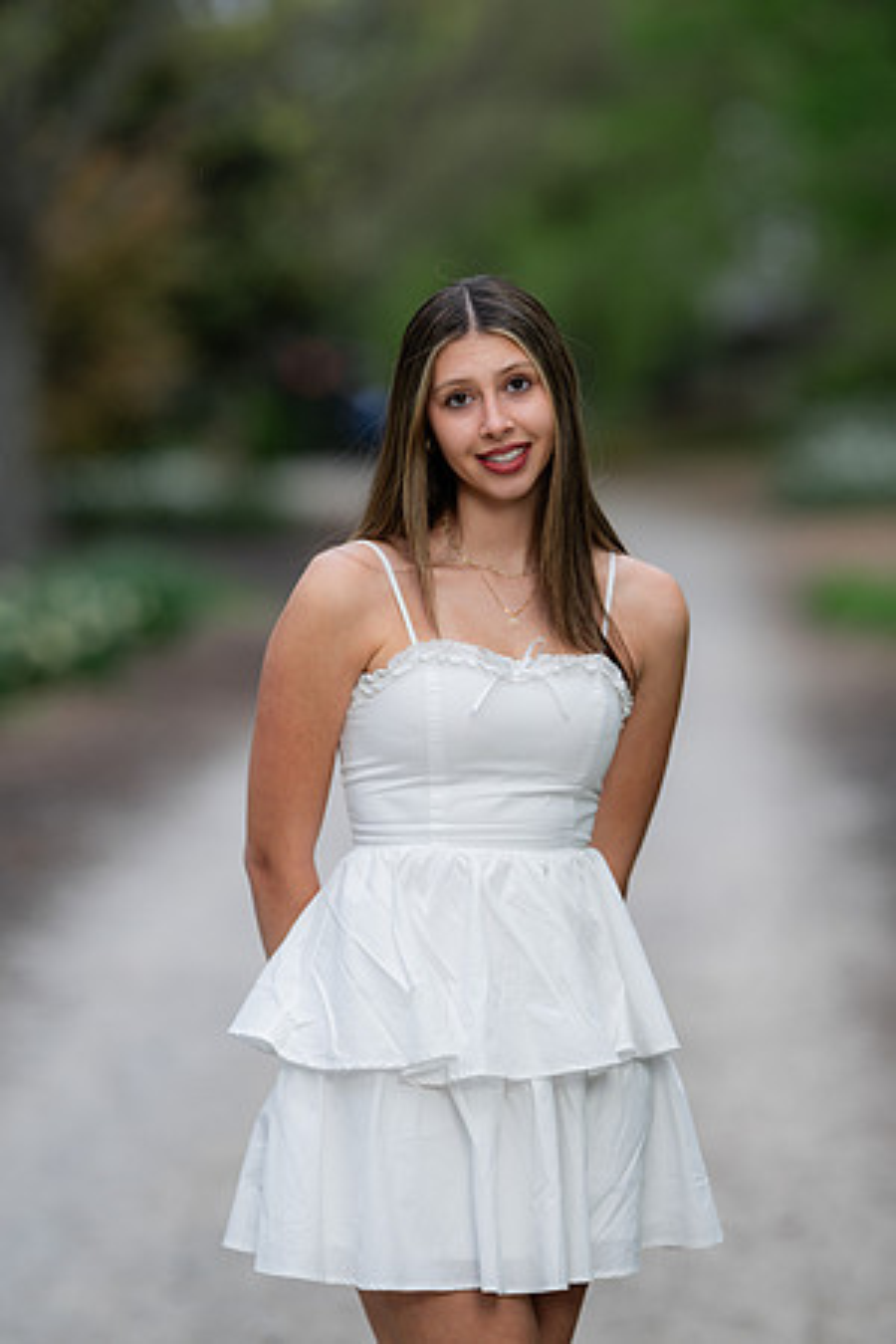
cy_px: 672
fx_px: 5040
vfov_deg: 15.2
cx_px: 448
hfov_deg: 10.2
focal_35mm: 135
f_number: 2
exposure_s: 1/250
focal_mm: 135
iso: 160
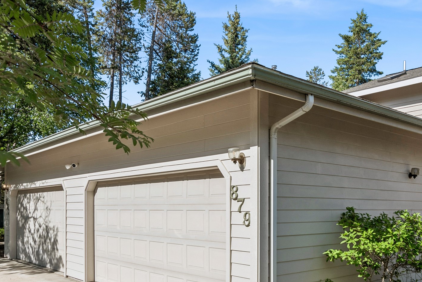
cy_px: 203
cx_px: 305
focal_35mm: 34
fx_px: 399
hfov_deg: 53.8
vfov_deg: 38.1
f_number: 6.3
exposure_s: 1/640
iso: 100
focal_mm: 15
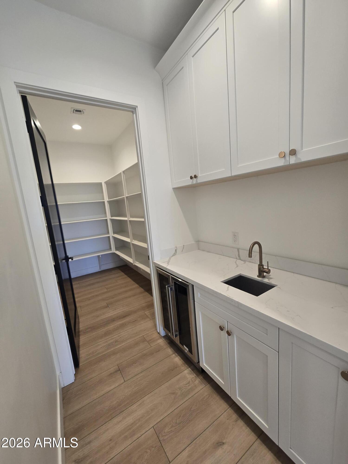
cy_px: 232
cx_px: 174
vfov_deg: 106.2
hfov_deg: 89.9
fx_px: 174
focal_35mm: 13
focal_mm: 2.2
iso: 160
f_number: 2.2
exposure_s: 1/60
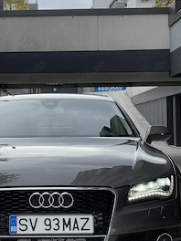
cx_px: 51
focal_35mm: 97
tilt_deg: +2.3
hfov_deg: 15.2
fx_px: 676
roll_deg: +0.9
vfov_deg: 20.2
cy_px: 99
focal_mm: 7.5
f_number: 2.2
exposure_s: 1/285
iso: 20
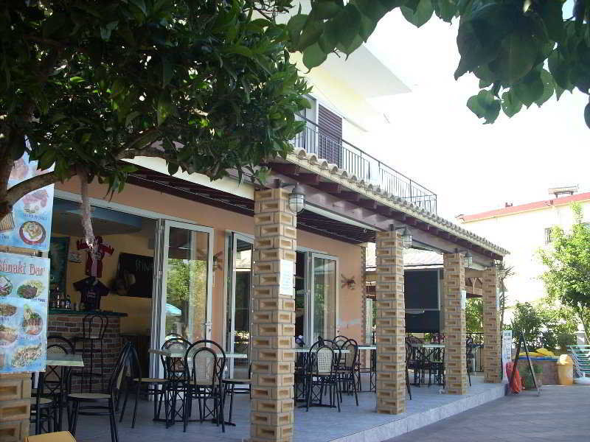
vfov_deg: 38.7
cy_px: 221
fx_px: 631
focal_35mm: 37
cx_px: 295
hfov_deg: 50.1
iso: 64
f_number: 2.8
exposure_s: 1/155
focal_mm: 6.2
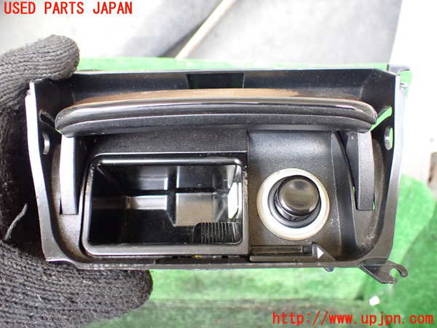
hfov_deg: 60.0
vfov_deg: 46.8
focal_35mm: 30
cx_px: 218
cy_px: 164
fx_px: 379
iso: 800
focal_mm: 5.4
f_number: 2.3
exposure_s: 1/125
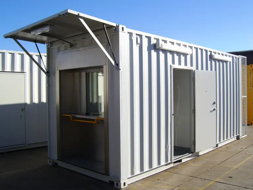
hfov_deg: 51.4
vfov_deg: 39.7
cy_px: 95
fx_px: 263
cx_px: 126
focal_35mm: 36
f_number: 4.8
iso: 80
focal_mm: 6
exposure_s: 1/500
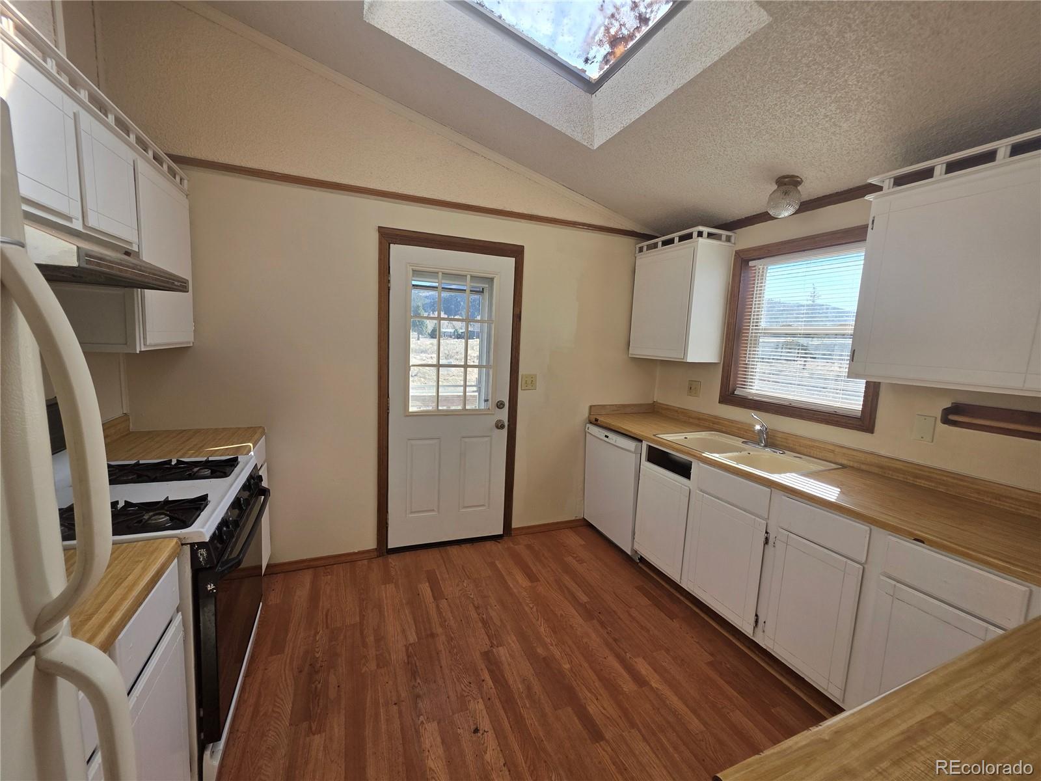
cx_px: 520
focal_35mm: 13
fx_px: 391
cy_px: 390
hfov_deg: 106.2
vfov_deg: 89.9
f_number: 1.9
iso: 40
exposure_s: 1/403
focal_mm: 2.2
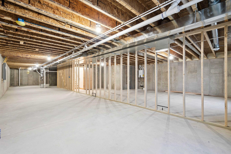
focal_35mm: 16
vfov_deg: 73.7
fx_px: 103
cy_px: 77
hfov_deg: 96.7
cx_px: 116
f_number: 10
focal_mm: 16
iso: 800
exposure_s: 1/4
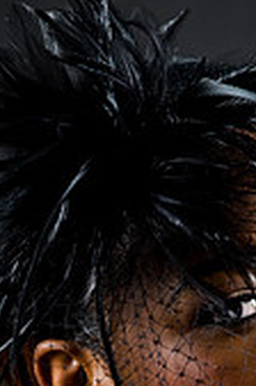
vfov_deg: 3.9
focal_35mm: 532
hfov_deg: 2.6
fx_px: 5698
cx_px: 200
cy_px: 356
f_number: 5.6
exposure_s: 1/125
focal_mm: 200
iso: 320
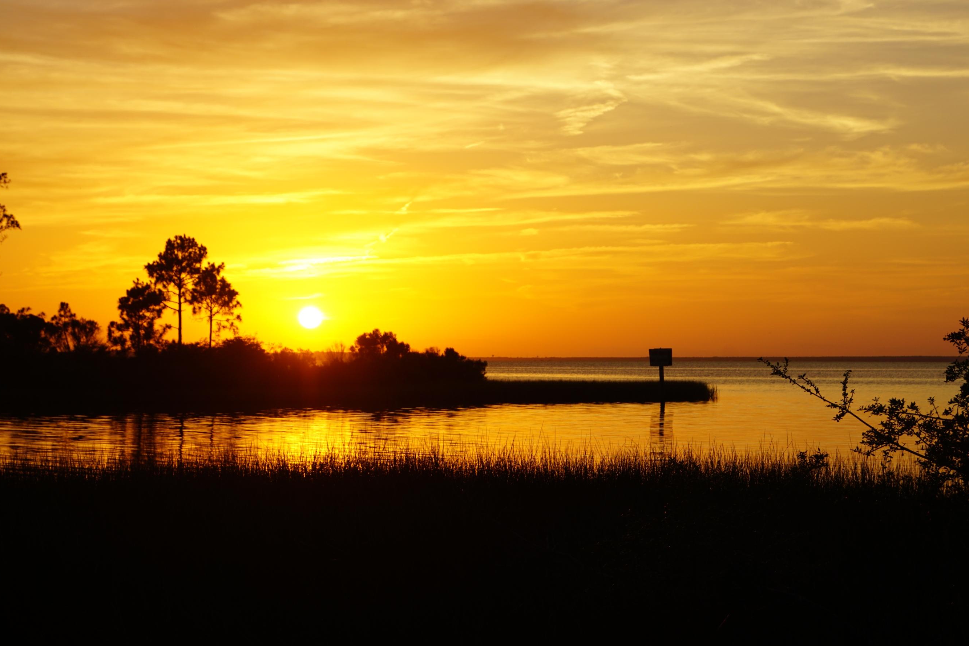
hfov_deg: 24.3
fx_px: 2248
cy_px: 321
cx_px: 486
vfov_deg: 16.4
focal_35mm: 84
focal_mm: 55
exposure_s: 1/160
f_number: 9
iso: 100
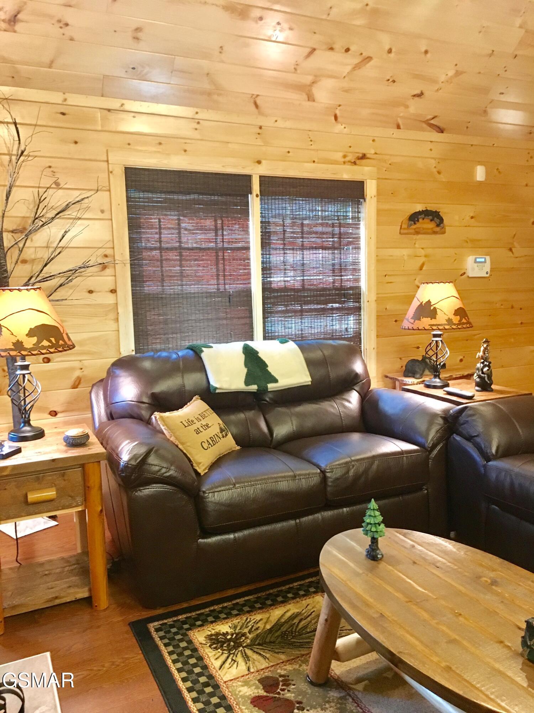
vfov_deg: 61.7
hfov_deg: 48.2
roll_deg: +1.0
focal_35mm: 29
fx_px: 596
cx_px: 267
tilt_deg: -6.7
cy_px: 356
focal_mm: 4.15
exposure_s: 1/24
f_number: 2.2
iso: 200
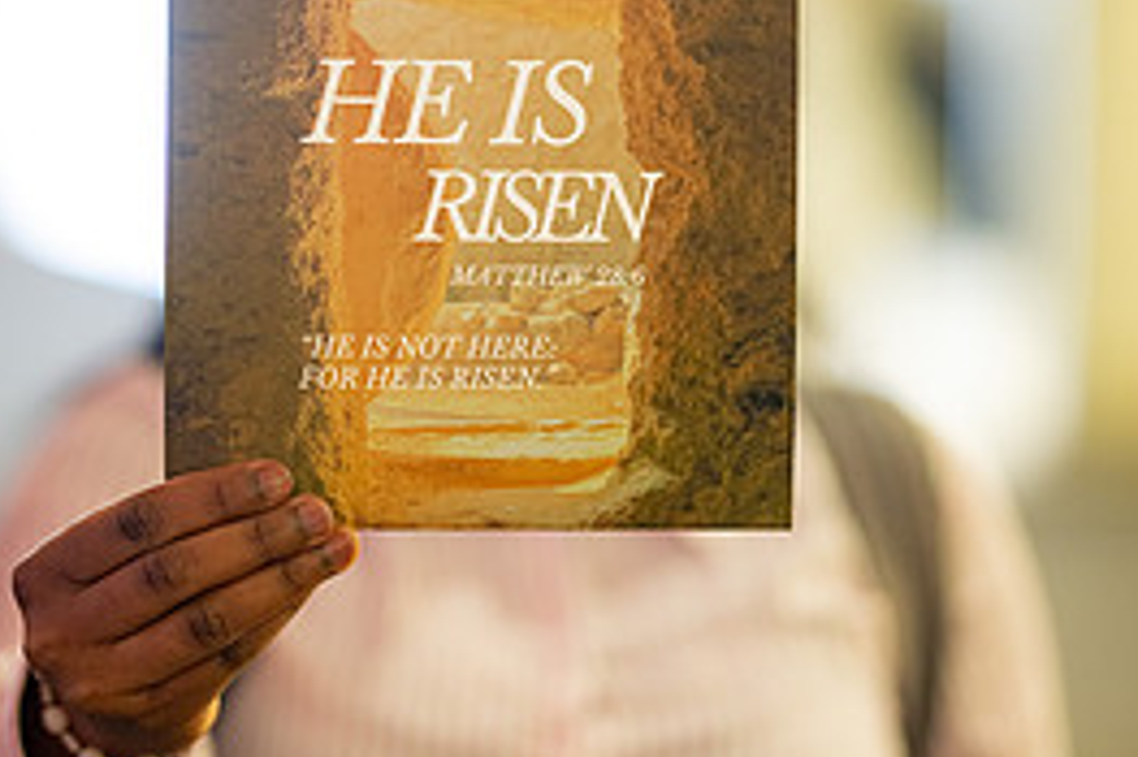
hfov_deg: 11.4
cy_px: 164
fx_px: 5686
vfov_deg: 7.6
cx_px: 511
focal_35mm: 180
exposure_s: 1/100
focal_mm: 105
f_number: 1.4
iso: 640
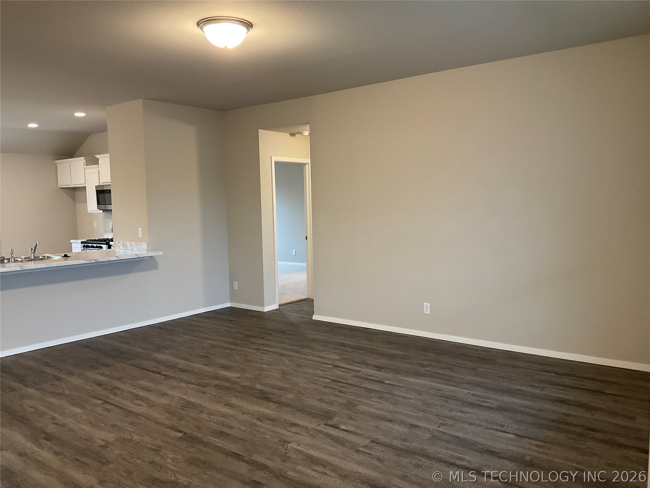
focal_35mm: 29
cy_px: 244
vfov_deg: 48.2
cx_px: 325
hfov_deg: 61.7
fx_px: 545
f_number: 1.8
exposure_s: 1/60
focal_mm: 3
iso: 100
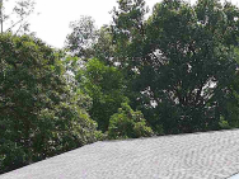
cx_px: 307
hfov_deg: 21.0
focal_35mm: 85
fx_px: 587
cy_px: 270
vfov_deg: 15.9
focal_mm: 4.5
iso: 100
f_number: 2.8
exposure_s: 1/640
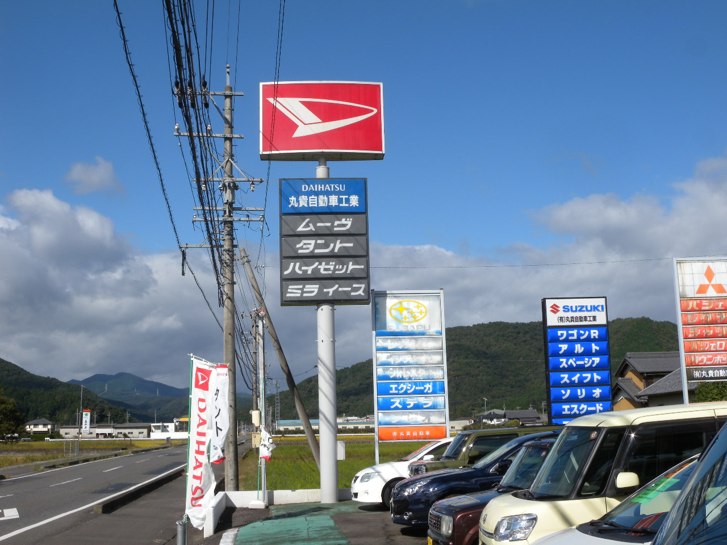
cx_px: 364
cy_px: 272
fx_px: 882
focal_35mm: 42
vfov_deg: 34.3
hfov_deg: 44.8
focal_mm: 9
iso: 64
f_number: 7
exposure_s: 1/333
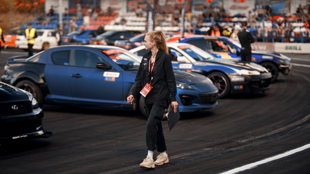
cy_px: 87
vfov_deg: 13.6
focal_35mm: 89
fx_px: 732
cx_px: 155
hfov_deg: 23.9
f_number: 1.8
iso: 250
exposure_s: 1/160
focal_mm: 85
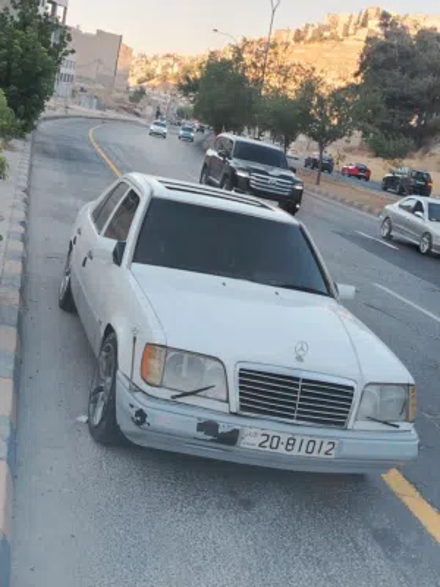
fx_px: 813
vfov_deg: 39.7
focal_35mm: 48
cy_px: 294
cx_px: 220
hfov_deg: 30.3
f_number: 1.75
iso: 100
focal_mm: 5.25
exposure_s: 1/177
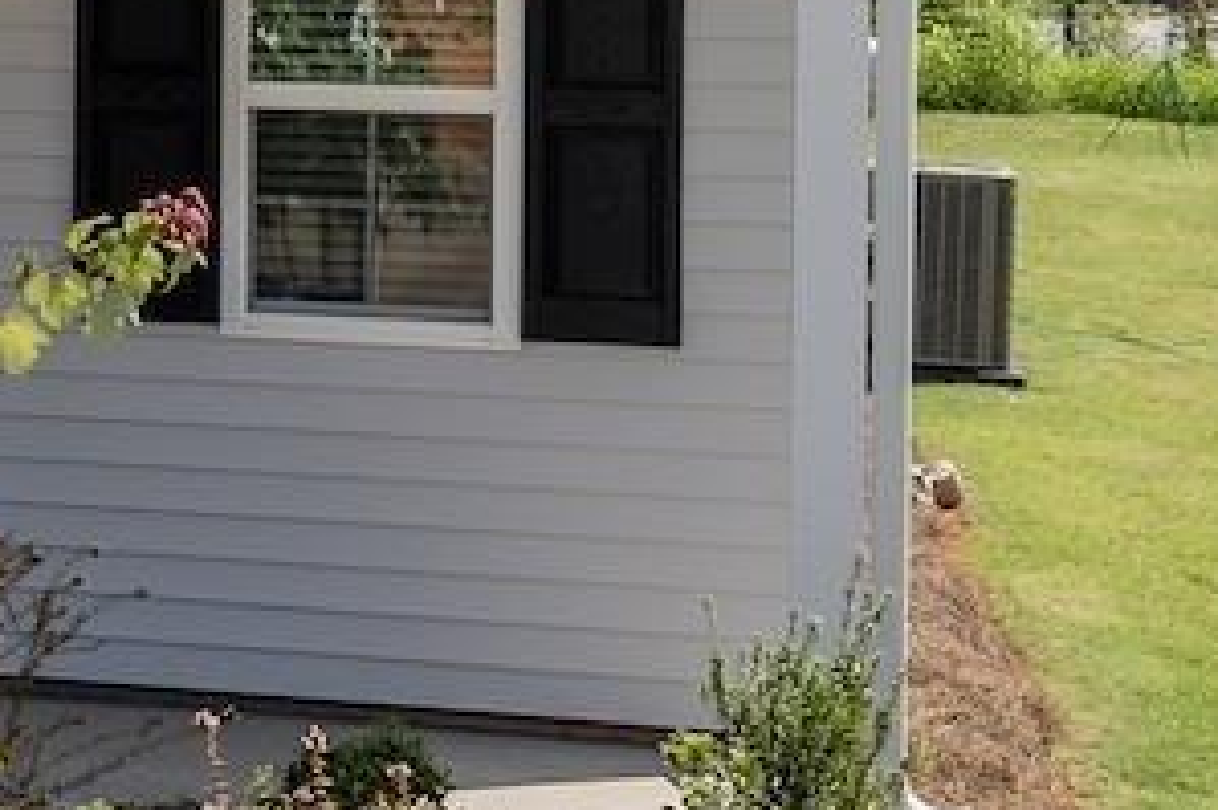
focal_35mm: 114
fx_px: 3864
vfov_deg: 11.7
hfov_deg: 15.5
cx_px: -949
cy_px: -212
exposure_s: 1/640
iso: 100
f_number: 5.6
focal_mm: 17.5
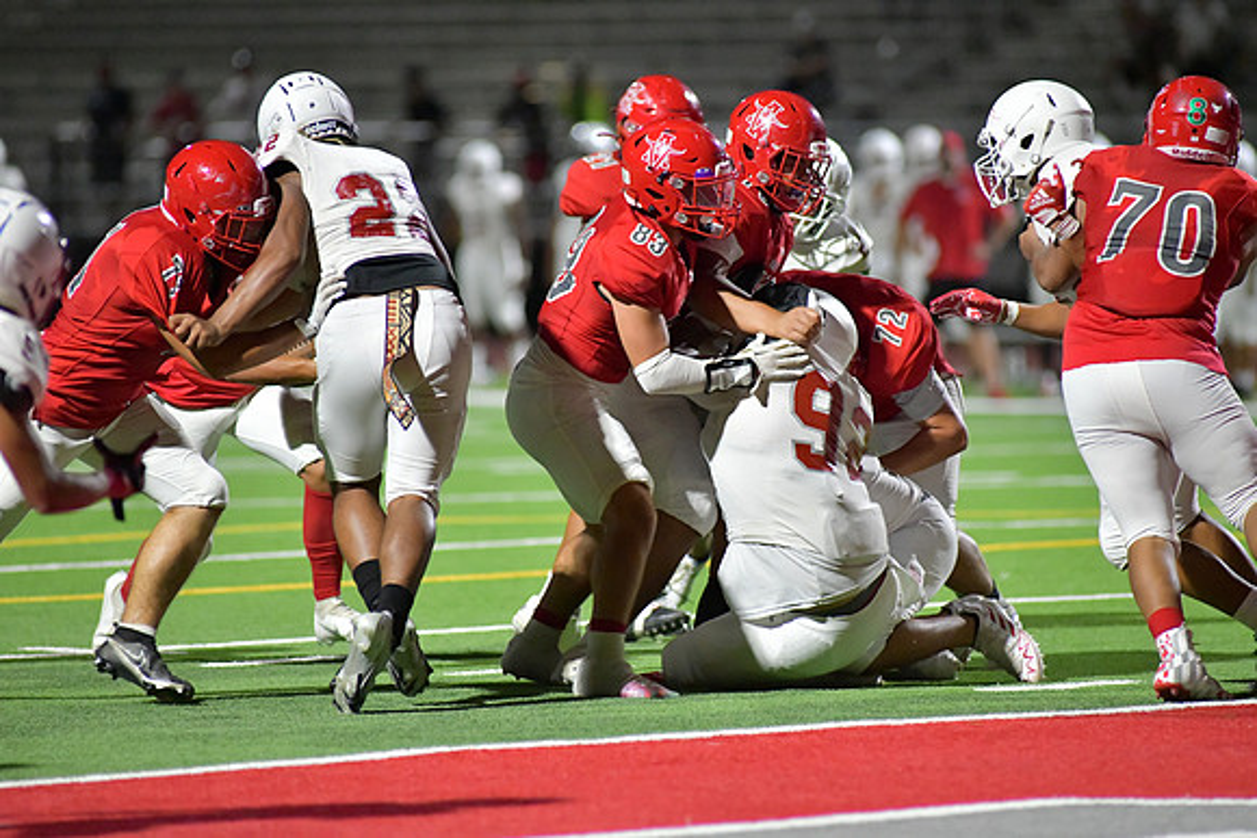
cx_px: 628
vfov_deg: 4.6
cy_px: 419
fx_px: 10477
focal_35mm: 300
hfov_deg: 6.9
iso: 10000
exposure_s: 1/1250
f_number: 4
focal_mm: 300
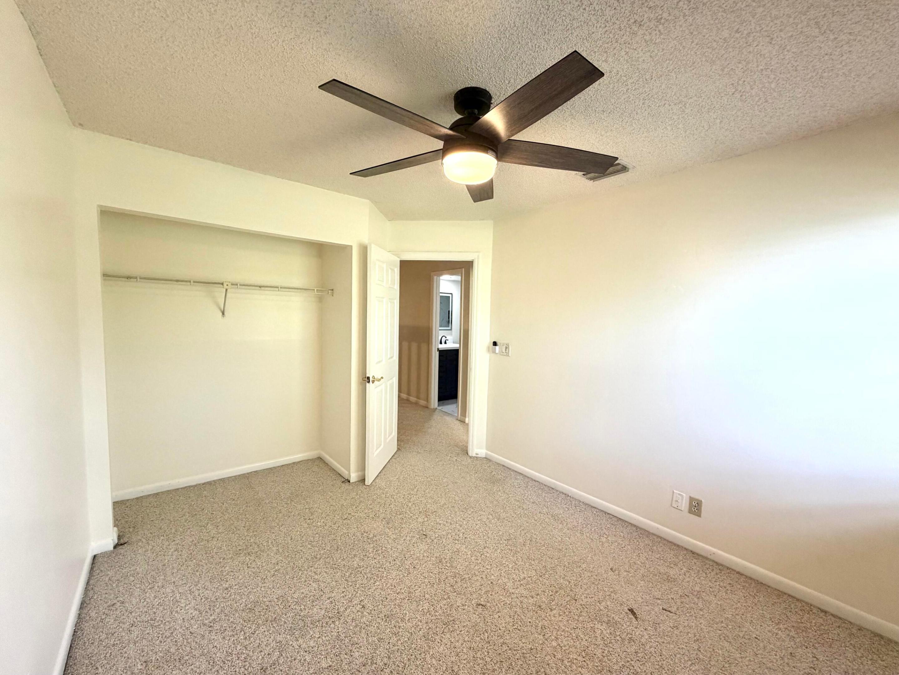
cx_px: 450
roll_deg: -1.1
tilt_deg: -3.3
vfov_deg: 85.7
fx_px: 364
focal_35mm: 14
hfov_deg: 102.1
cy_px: 338
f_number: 2.2
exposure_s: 1/120
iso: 200
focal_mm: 2.22
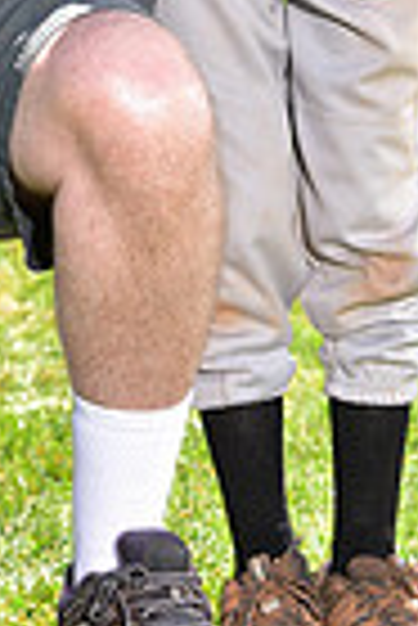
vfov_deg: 5.9
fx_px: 5941
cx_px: 43
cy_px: -360
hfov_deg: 4.0
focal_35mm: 342
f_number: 5
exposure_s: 1/200
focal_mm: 82
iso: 80
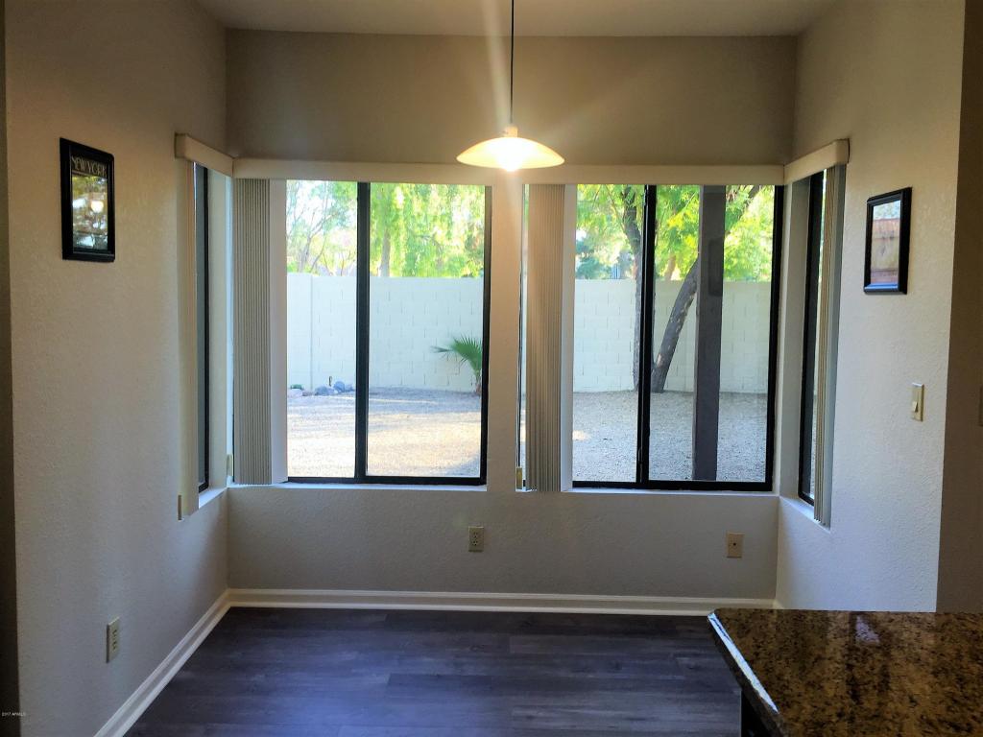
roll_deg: -0.6
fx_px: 824
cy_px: 368
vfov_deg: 48.2
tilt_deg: -3.9
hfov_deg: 61.7
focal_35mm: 29
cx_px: 492
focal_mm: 4.15
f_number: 2.2
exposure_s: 1/60
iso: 32
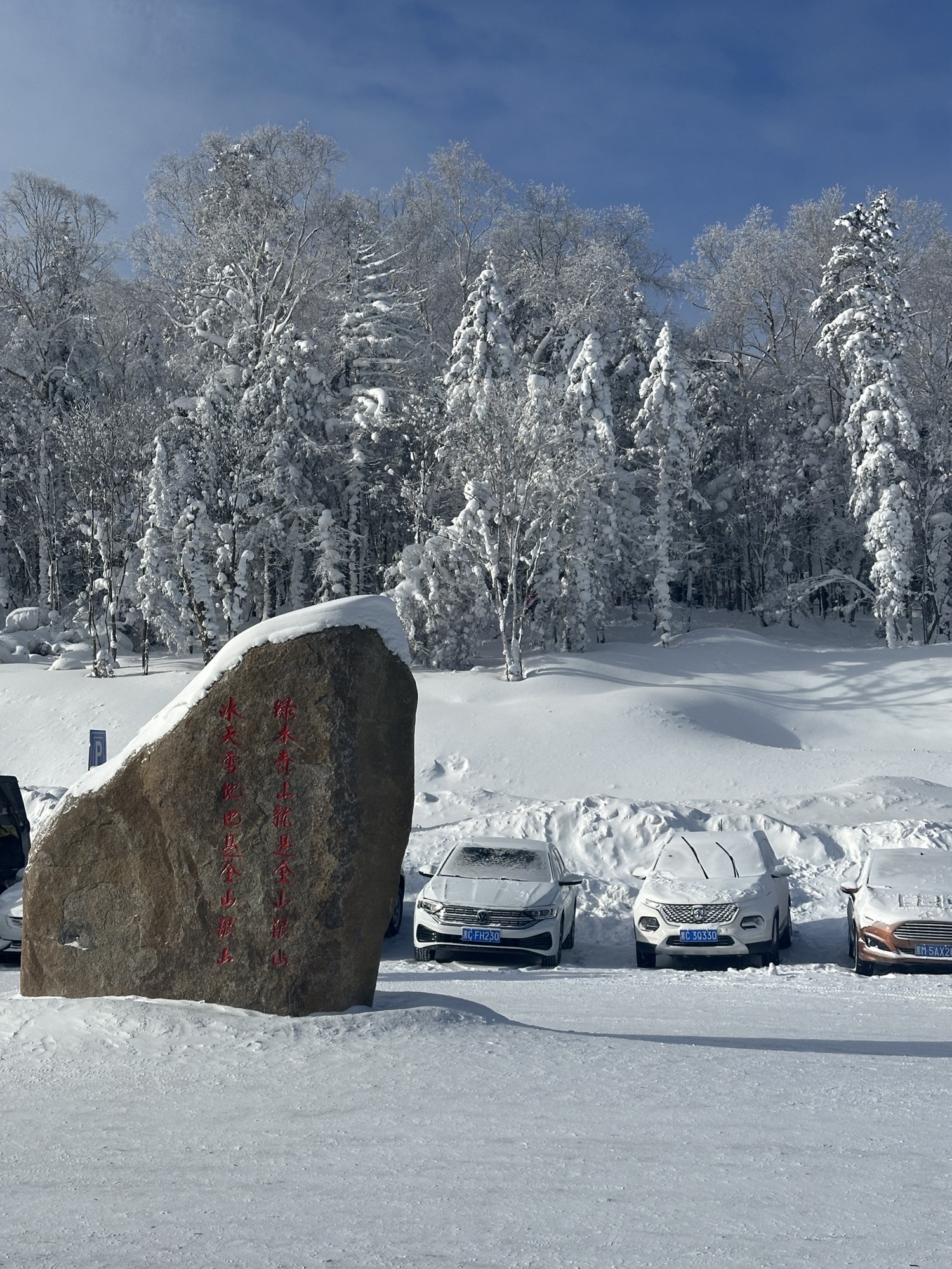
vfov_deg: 39.7
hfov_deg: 30.3
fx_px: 1760
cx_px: 476
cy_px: 634
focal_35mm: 48
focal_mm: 6.86
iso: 64
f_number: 1.78
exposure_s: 1/8929
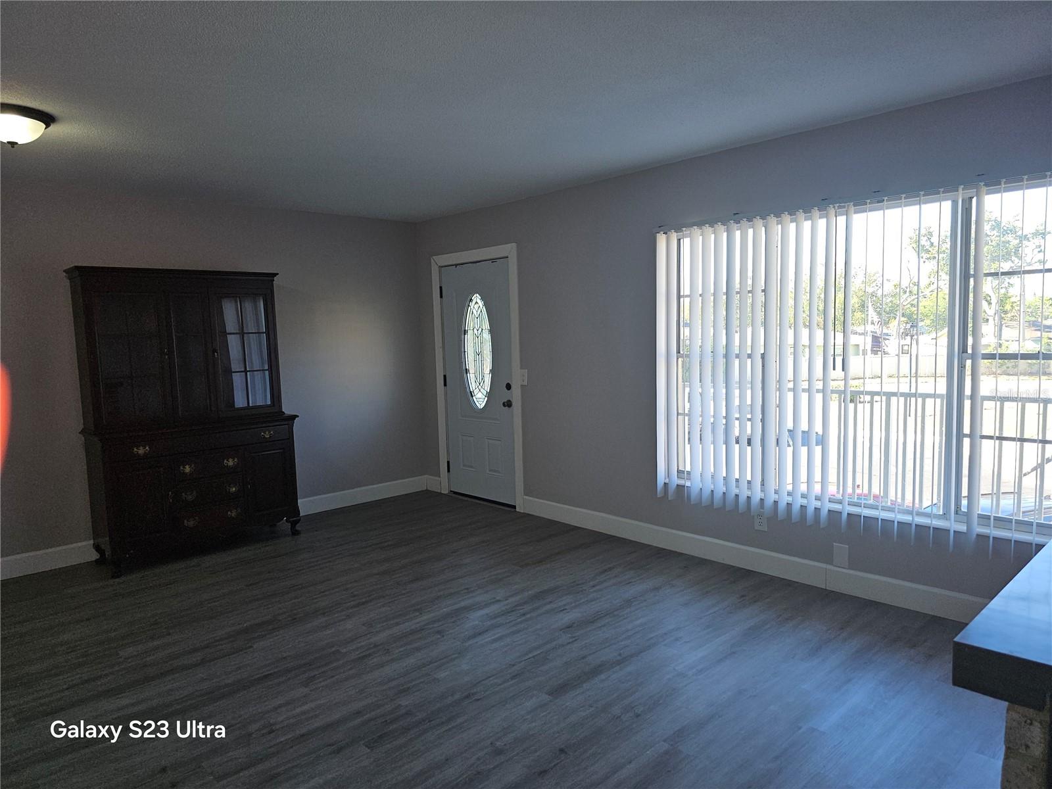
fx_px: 699
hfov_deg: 73.9
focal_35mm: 23
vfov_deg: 58.9
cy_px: 394
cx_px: 526
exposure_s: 1/60
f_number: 1.7
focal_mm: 6.3
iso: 25
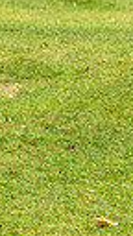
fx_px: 2439
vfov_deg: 5.5
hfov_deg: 3.1
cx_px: -312
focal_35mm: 389
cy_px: -29
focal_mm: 82
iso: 250
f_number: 5.6
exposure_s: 1/1000
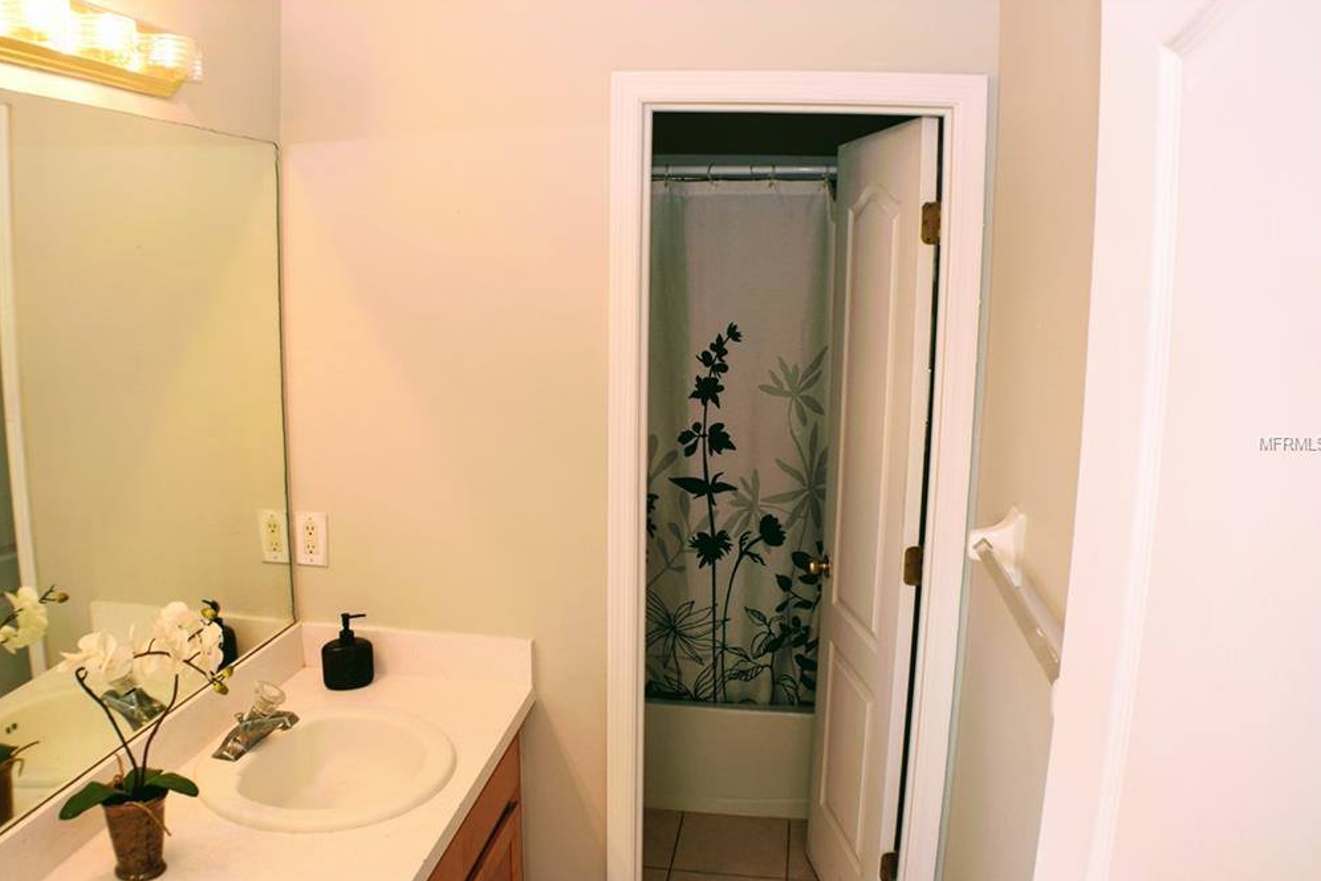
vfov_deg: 35.9
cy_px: 443
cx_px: 654
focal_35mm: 37
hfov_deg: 51.9
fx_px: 1358
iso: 500
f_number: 5.6
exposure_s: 1/125
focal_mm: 24
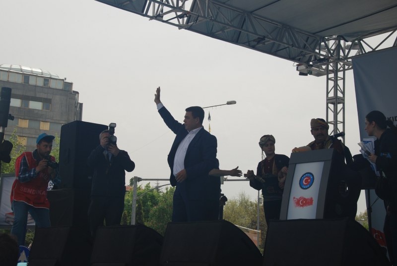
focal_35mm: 63
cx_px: 198
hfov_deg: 31.8
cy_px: 133
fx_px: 696
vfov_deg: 21.6
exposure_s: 1/320
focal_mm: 42
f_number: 9
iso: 100
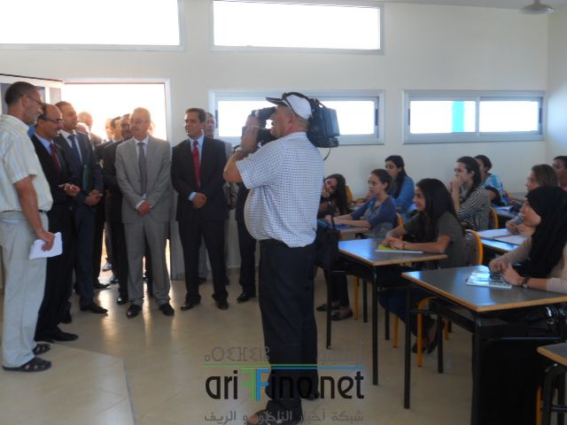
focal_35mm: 38
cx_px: 284
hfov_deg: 49.0
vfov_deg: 37.7
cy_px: 212
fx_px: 622
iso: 100
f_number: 3.9
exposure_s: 1/30
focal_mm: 6.9
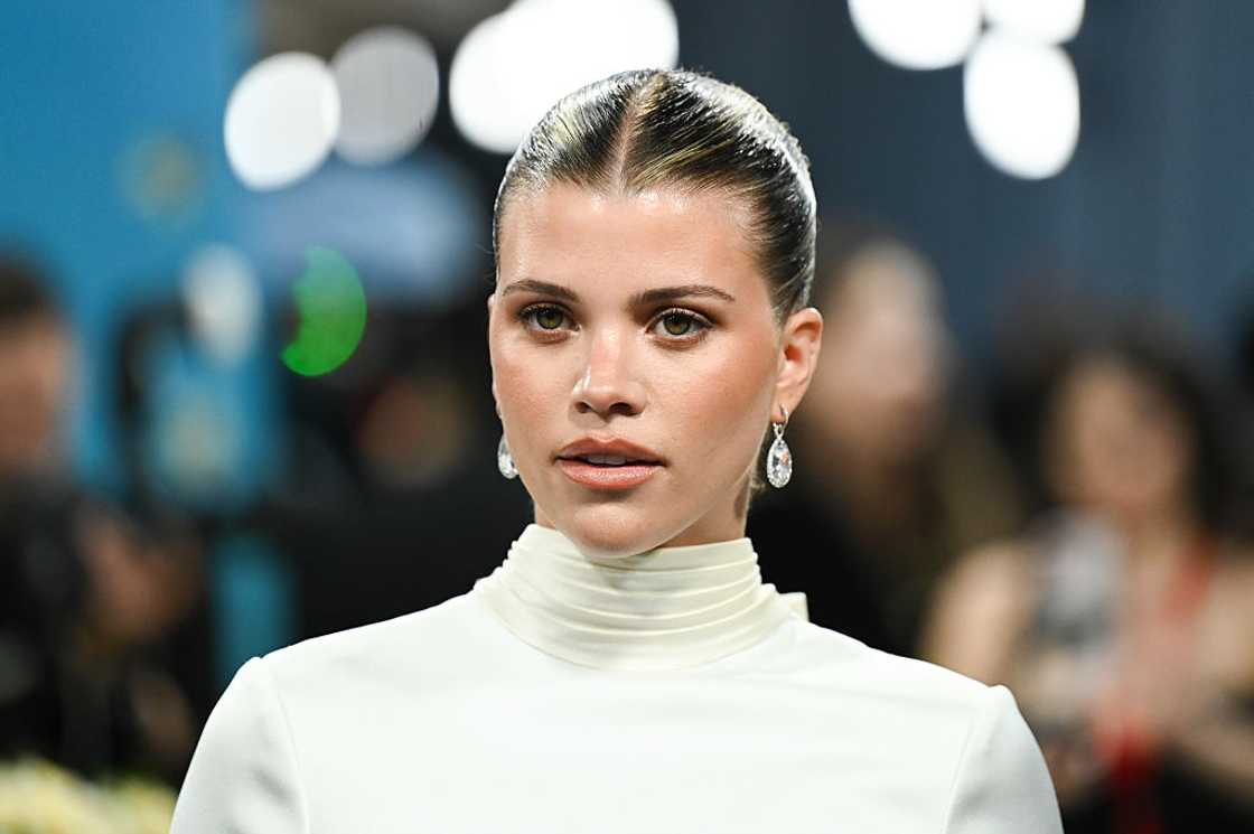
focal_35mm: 200
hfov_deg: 10.3
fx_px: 6961
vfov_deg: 6.9
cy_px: 417
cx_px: 627
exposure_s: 1/1000
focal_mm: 200
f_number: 2.8
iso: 2500
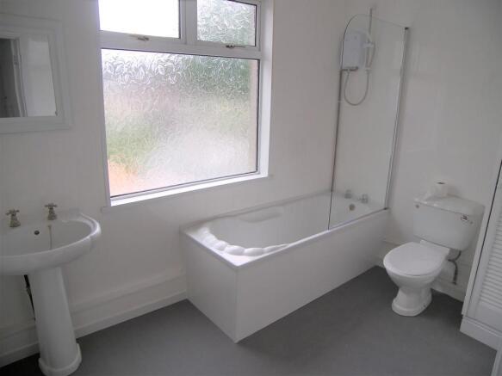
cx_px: 251
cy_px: 188
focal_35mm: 26
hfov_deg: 67.3
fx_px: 377
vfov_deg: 53.0
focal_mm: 5.4
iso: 50
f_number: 2.8
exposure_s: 1/125
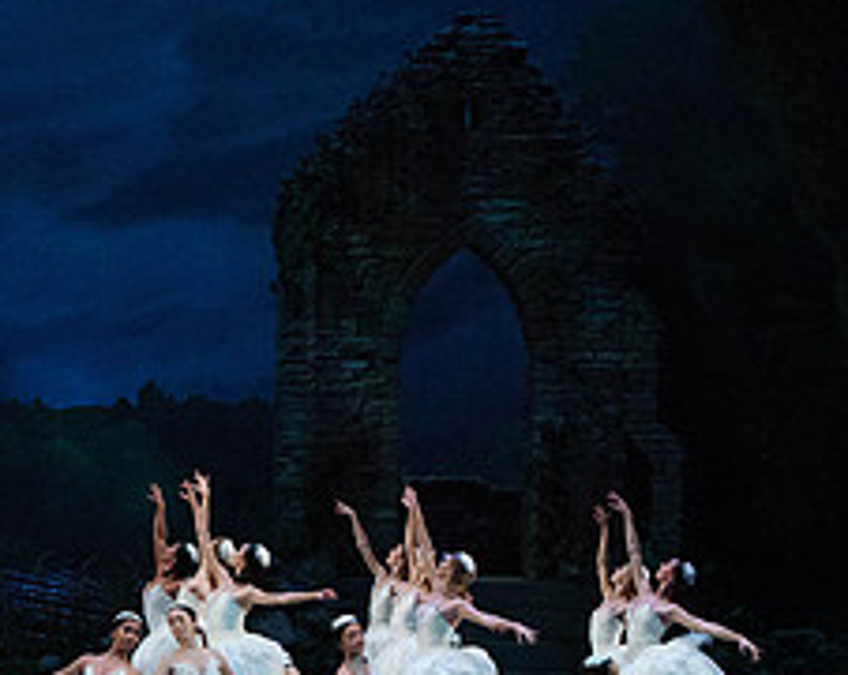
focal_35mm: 243
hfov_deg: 7.9
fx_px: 6088
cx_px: 81
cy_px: 510
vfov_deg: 6.3
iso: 8000
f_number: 5.6
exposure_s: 1/250
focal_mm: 100
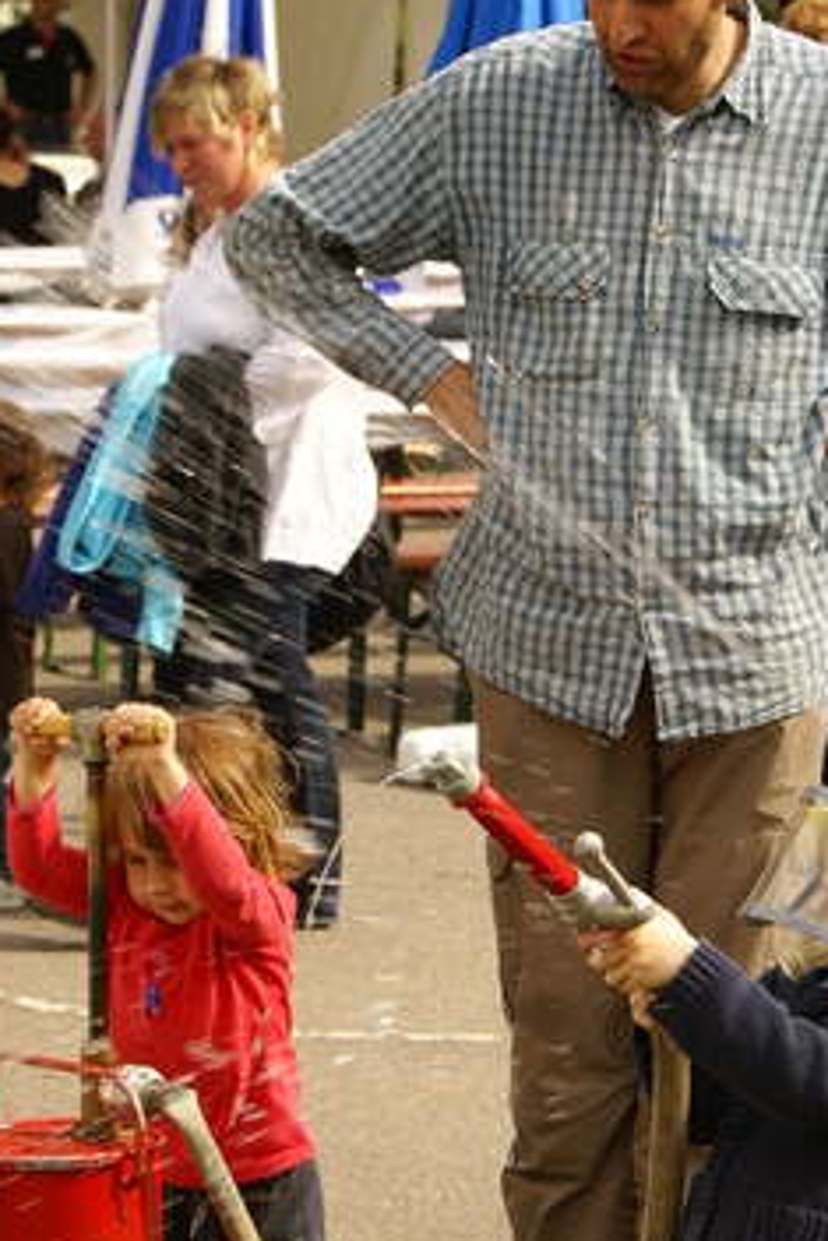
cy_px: 747
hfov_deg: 7.7
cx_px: 615
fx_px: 6169
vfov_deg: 11.5
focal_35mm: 179
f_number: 7.1
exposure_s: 1/160
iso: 100
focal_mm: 60
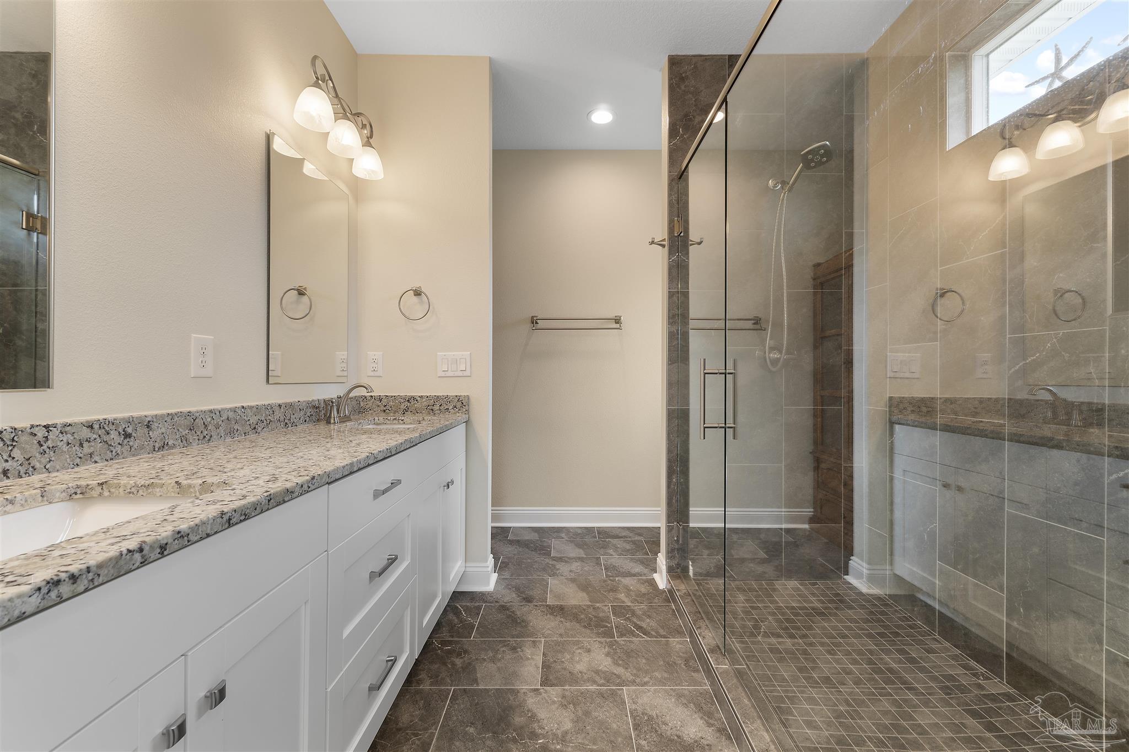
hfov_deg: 100.4
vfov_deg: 77.3
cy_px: 376
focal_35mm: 15
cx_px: 564
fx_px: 470
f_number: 8
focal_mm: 10
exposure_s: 1.3
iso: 100
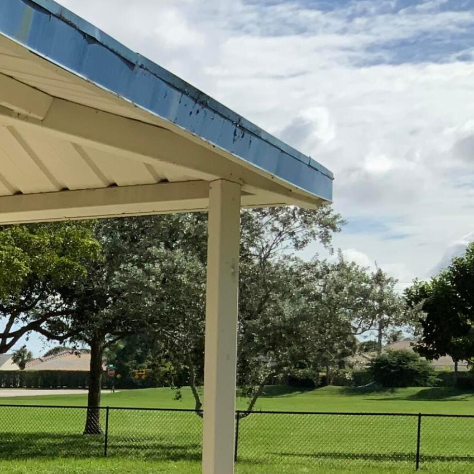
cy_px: 429
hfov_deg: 17.6
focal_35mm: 87
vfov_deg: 19.6
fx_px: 1348
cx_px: -269
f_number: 1.8
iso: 20
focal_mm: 3
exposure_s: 1/2320
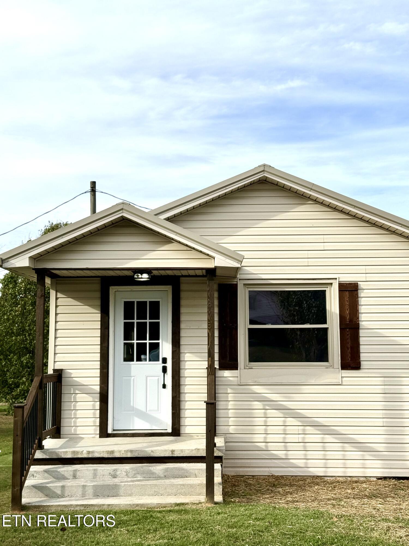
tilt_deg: +6.6
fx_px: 756
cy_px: 273
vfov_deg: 39.7
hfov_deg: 30.3
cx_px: 204
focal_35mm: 48
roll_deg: -0.3
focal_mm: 6.76
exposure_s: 1/3378
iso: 64
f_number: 1.78
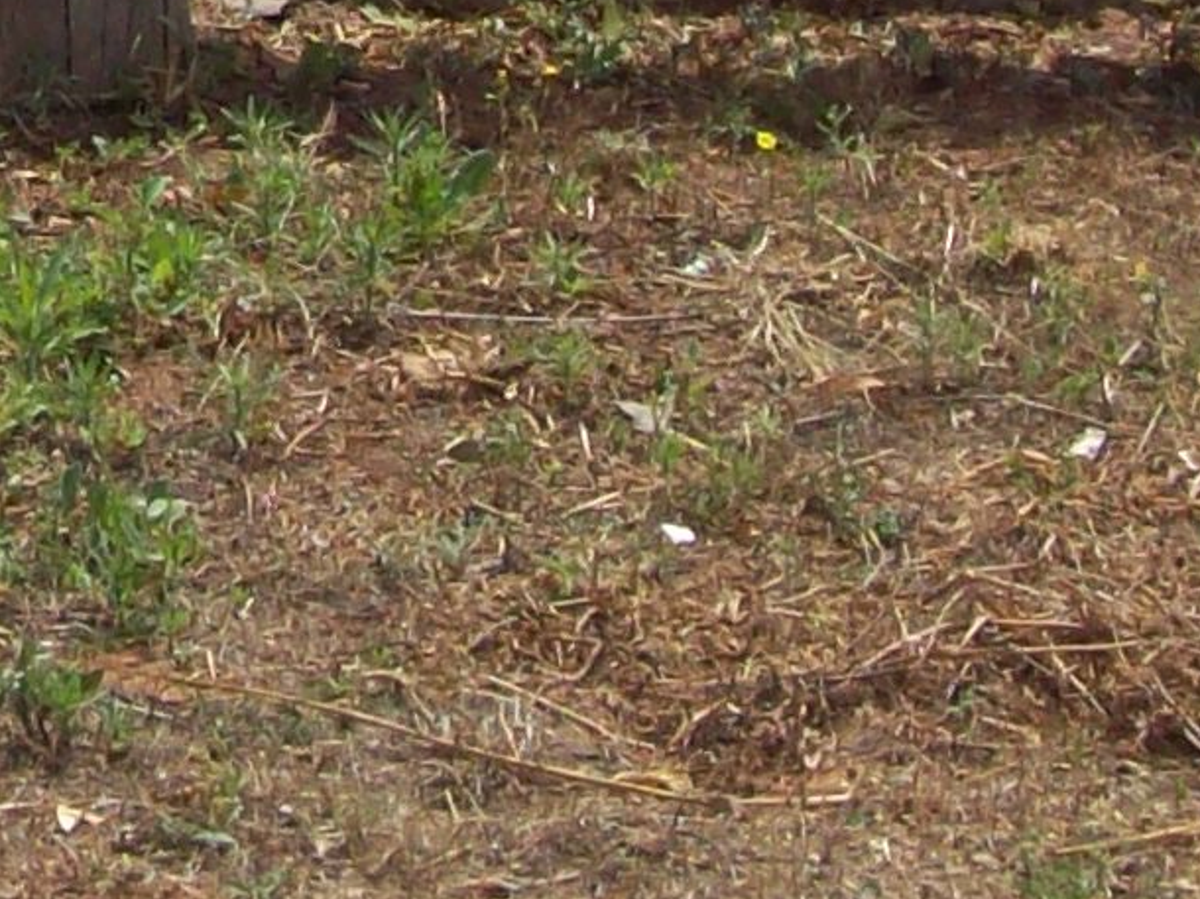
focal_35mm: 168
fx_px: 5822
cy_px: -775
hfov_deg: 11.4
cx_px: -476
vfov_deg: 8.5
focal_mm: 6
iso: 80
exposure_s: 1/542
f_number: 4.8
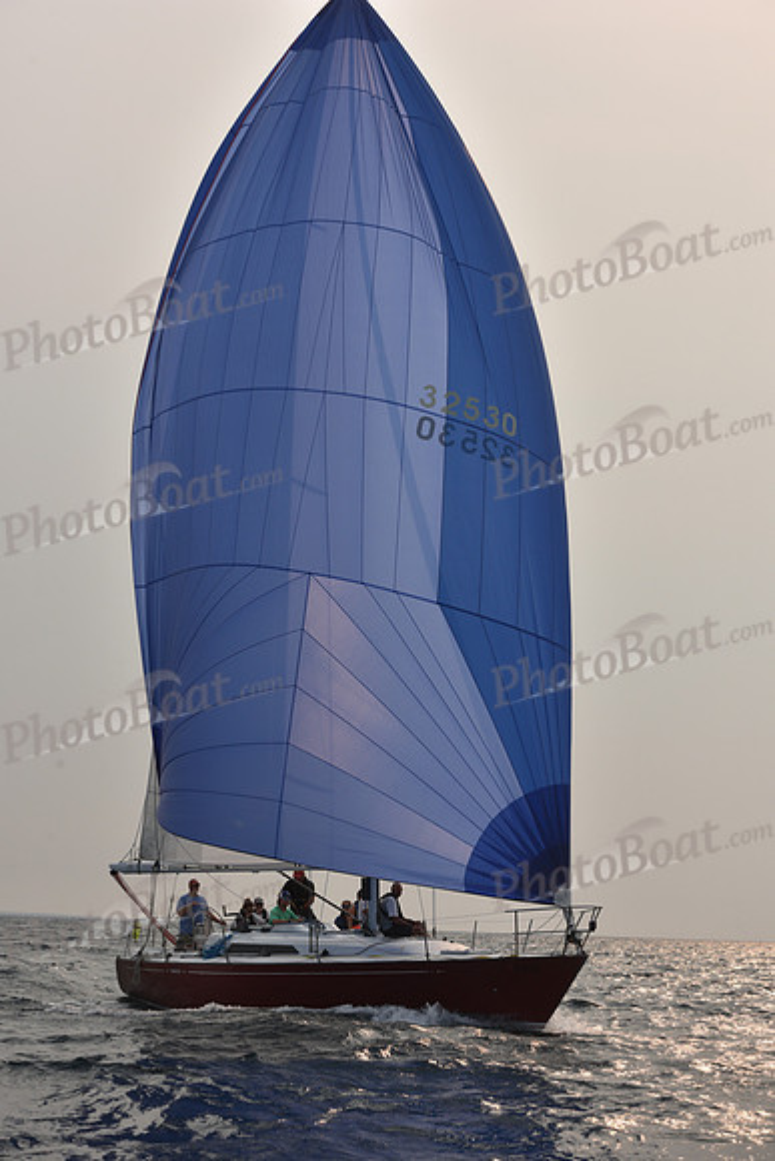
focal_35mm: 70
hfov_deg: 19.5
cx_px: 388
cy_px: 580
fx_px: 2259
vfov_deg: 28.8
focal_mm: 70
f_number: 9
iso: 250
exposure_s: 1/1000
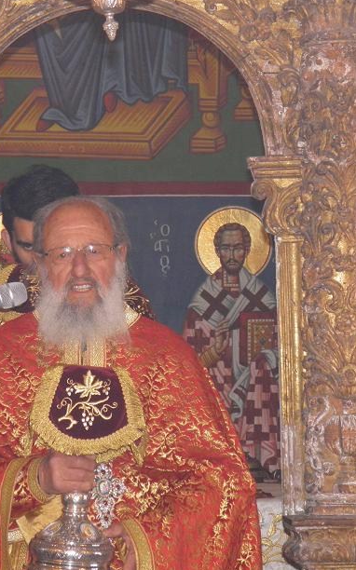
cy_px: 293
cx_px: 105
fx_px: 1849
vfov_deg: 17.5
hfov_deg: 11.0
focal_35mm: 119
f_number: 3.9
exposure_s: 1/100
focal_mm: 14.4
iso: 200
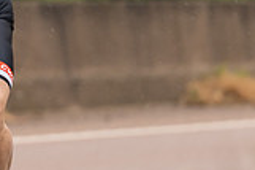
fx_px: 7663
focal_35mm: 1083
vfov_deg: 1.3
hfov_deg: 1.9
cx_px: -114
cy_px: 0
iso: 320
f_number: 3.5
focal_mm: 200
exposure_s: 1/1000
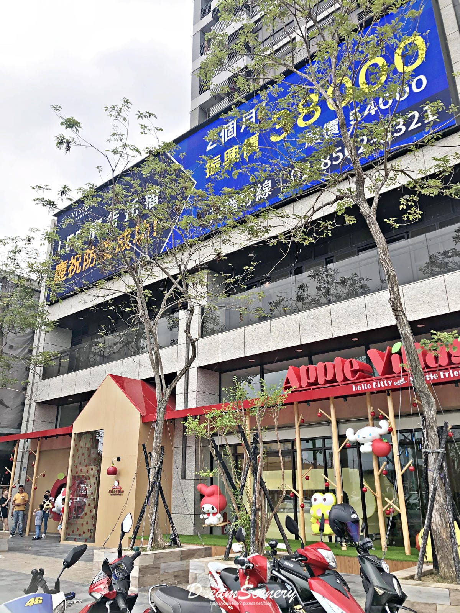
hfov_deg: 49.7
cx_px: 230
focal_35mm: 28
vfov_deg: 63.4
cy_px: 306
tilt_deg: +20.5
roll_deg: -0.1
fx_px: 496
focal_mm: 3.99
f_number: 1.8
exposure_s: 1/318
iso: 20
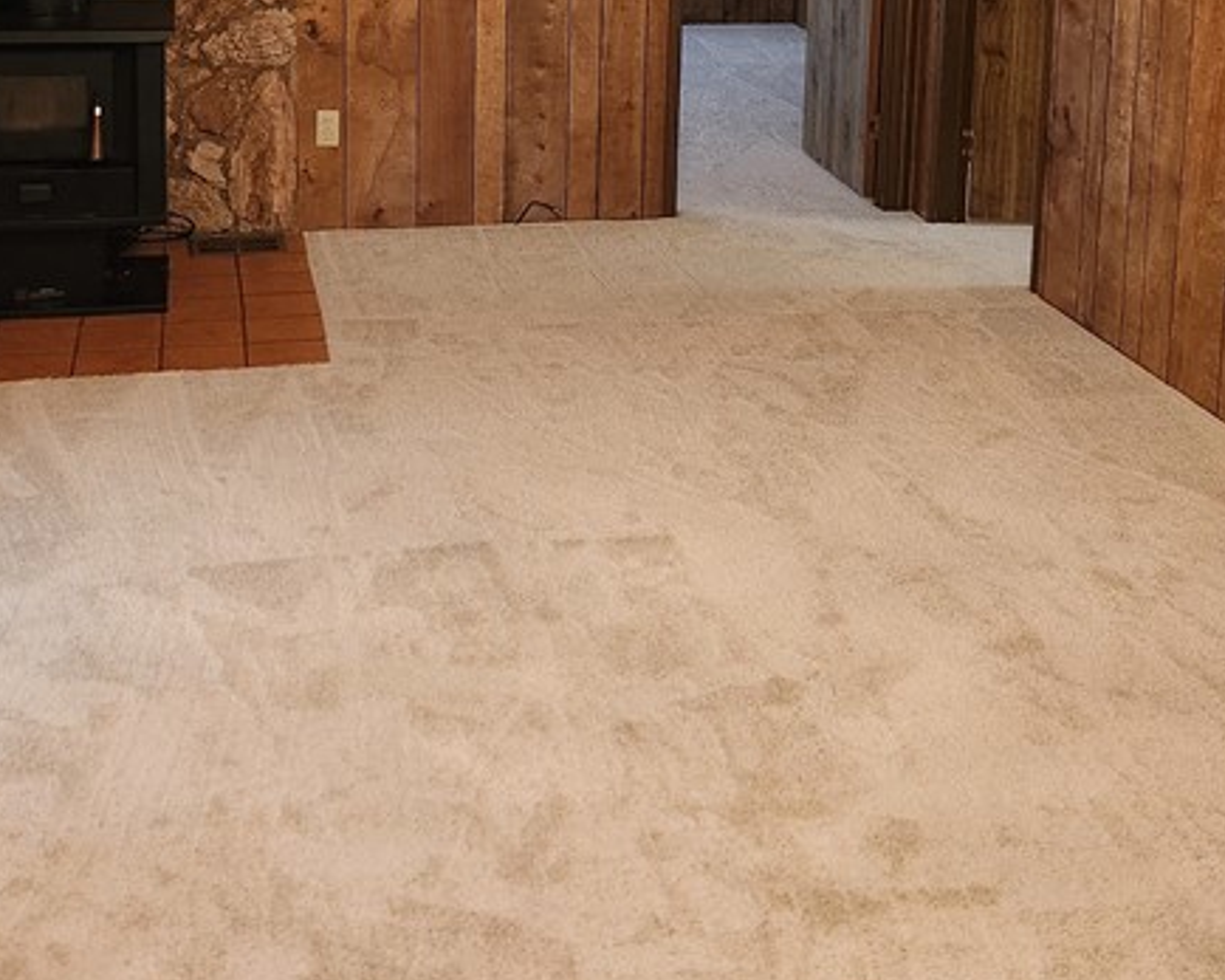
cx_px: 567
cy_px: 23
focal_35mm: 53
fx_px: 1921
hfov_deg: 35.4
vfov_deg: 27.2
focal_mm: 5.4
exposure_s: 1/120
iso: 800
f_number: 1.8
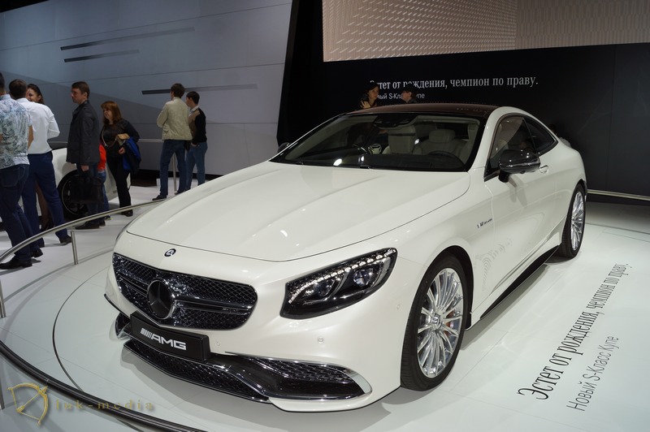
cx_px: 325
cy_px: 216
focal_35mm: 30
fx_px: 541
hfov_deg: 62.0
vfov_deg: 43.5
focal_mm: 20
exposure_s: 1/125
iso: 100
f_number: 7.1
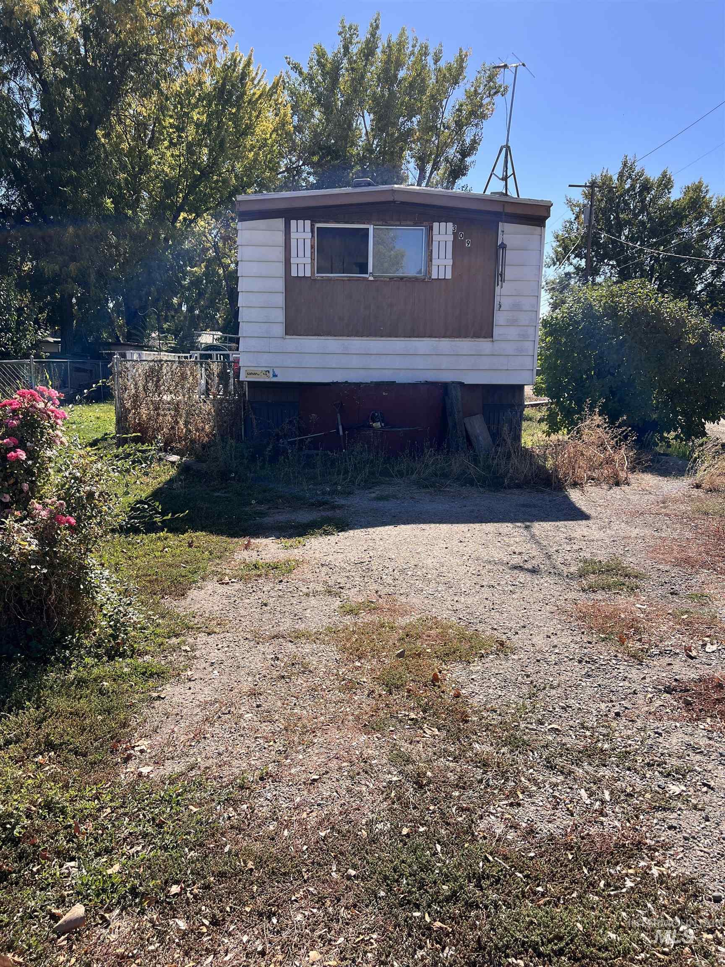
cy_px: 484
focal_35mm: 26
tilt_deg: -11.3
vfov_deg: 67.3
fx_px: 726
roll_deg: -1.0
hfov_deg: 53.1
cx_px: 362
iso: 50
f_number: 1.5
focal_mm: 5.7
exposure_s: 1/2994
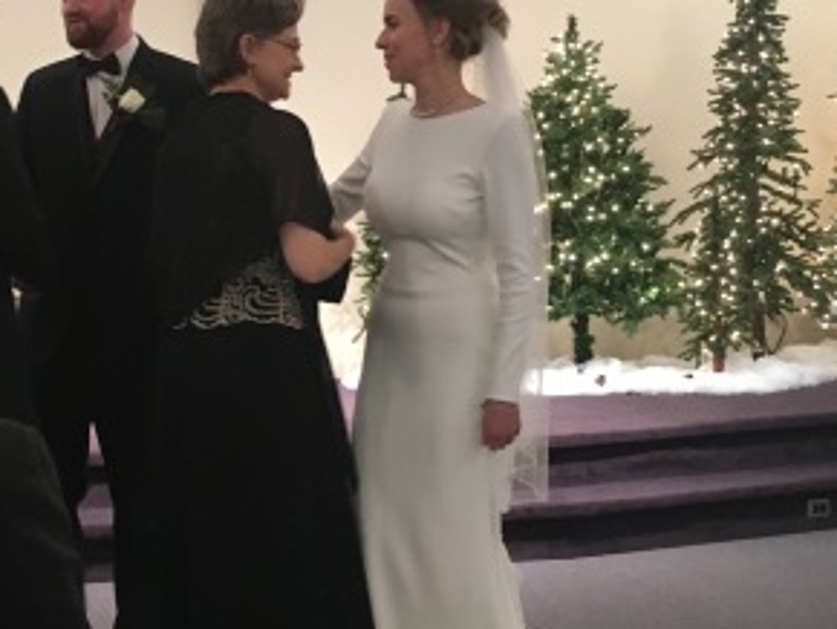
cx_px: 234
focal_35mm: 64
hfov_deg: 29.9
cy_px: 231
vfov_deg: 22.9
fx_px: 1549
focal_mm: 4.15
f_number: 2.2
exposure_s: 1/20
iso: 200
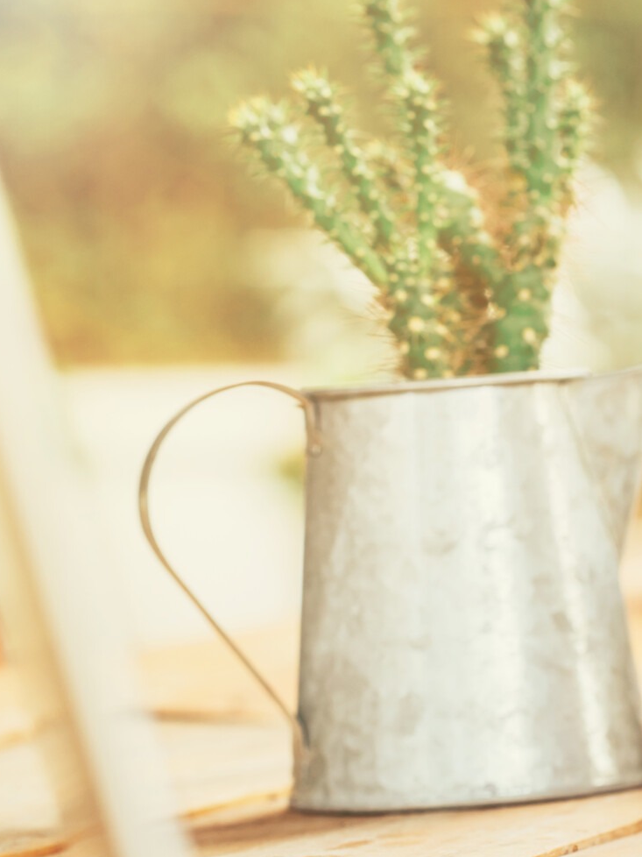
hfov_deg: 6.8
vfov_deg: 9.2
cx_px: 1101
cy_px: 683
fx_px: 5294
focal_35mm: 214
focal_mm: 85
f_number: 4.5
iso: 200
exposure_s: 1/125
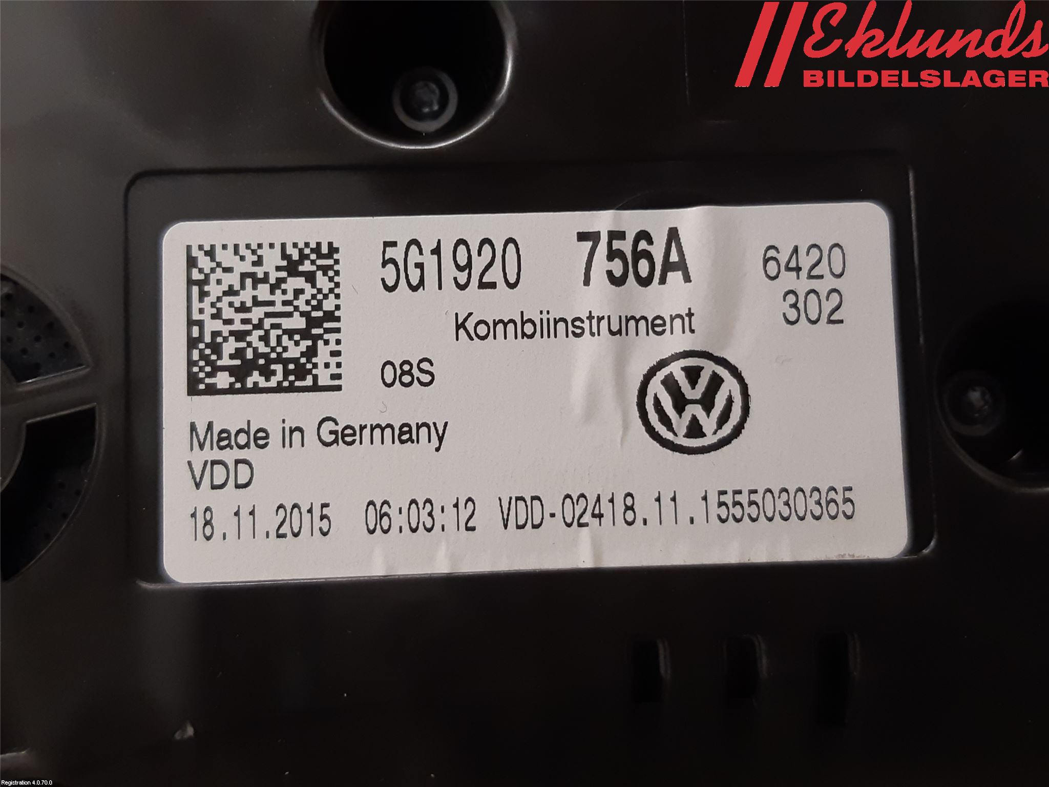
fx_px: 788
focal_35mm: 26
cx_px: 524
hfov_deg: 67.3
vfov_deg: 53.1
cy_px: 394
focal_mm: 3.93
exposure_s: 1/50
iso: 160
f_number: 1.7
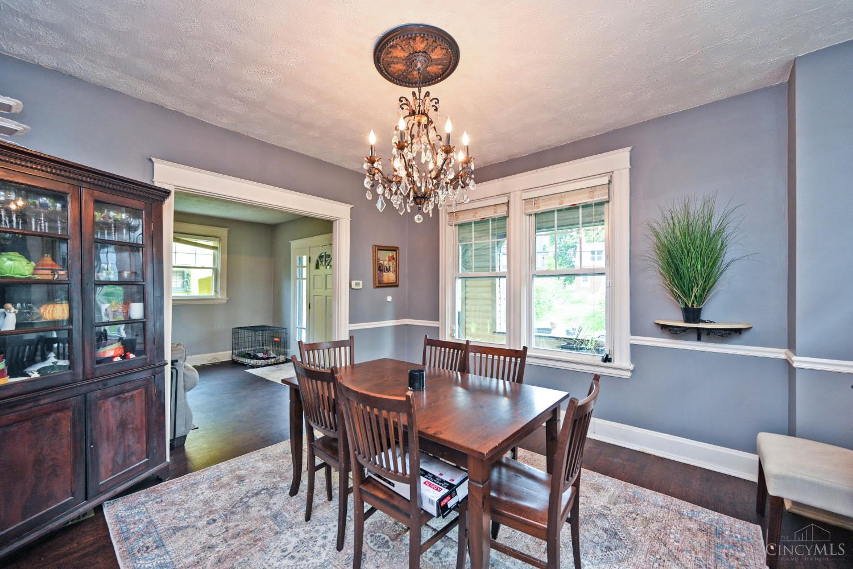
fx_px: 332
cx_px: 426
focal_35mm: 14
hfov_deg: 104.3
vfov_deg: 81.2
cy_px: 284
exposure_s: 1/60
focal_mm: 14
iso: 400
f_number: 4
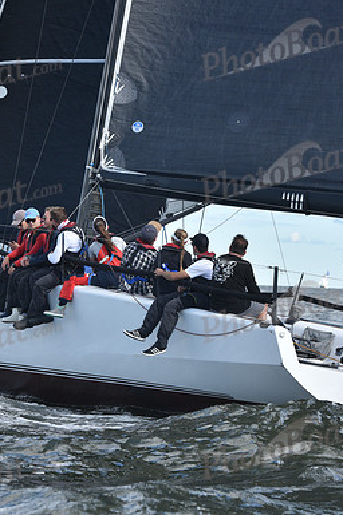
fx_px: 2634
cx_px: 133
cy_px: 258
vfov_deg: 11.2
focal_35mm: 184
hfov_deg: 7.4
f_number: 7.1
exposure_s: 1/640
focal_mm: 122
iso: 250
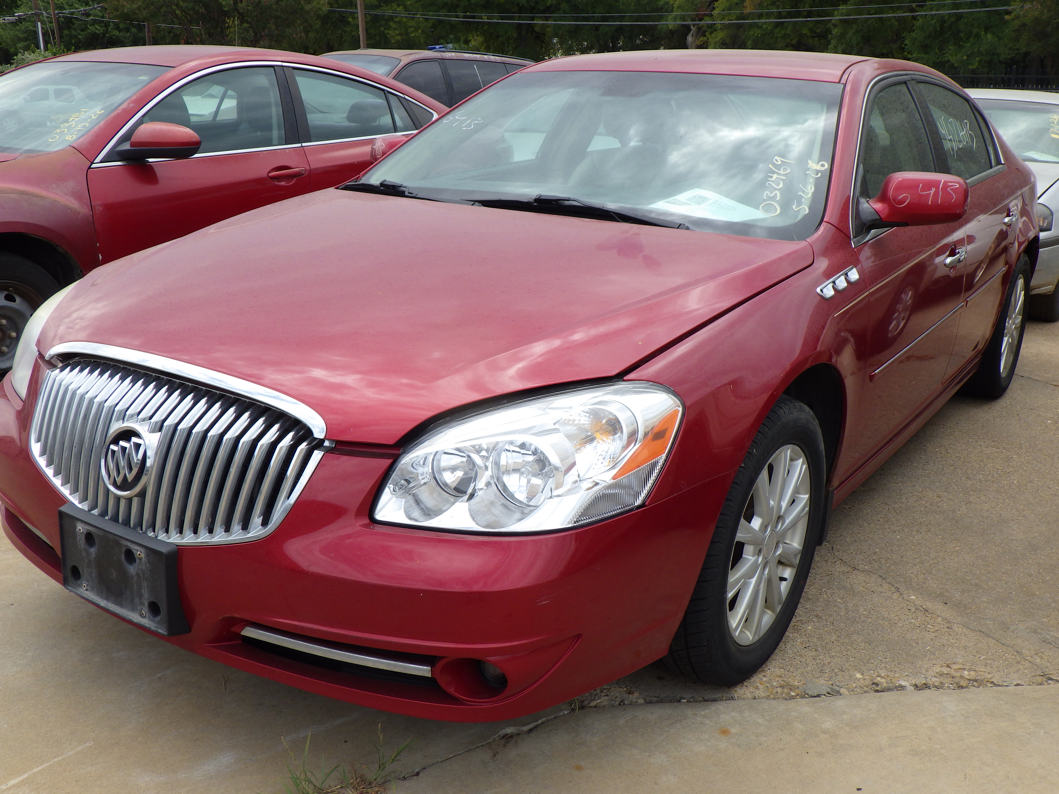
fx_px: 1040
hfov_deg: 54.0
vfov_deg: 41.8
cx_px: 530
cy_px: 397
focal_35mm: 34
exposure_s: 1/400
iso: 125
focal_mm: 6.1
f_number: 4.6
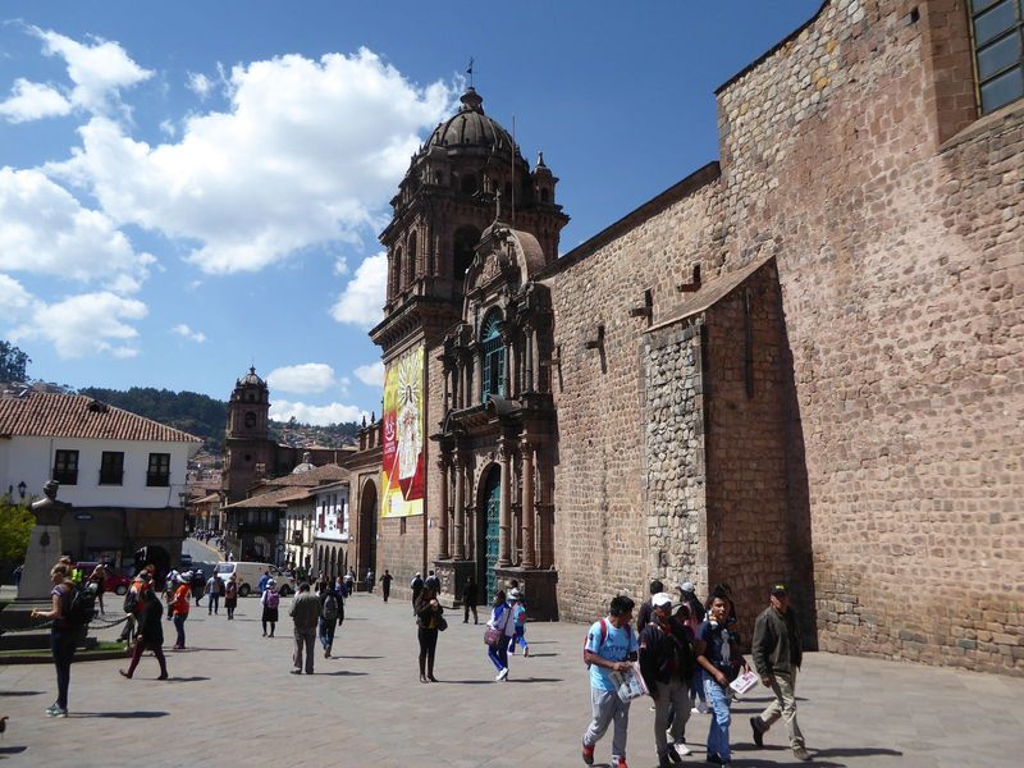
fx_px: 858
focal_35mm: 29
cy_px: 384
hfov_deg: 61.7
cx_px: 512
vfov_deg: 48.2
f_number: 3.5
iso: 80
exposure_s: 1/1000
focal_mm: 5
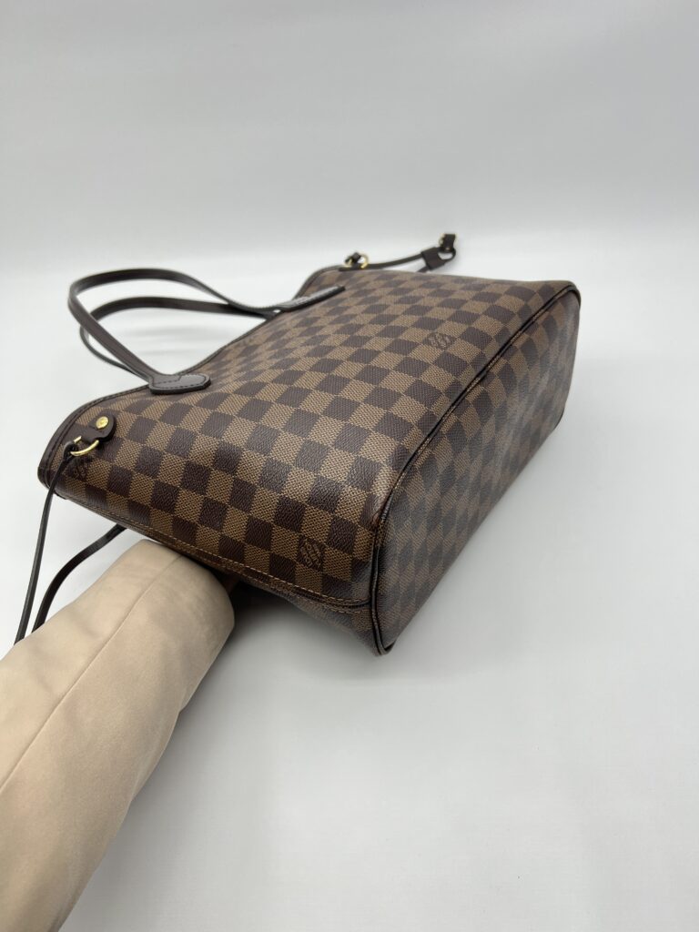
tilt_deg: -43.0
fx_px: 700
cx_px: 350
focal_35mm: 26
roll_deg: +6.3
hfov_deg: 53.1
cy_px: 466
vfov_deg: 67.3
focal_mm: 5.7
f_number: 1.5
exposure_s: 1/100
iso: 40
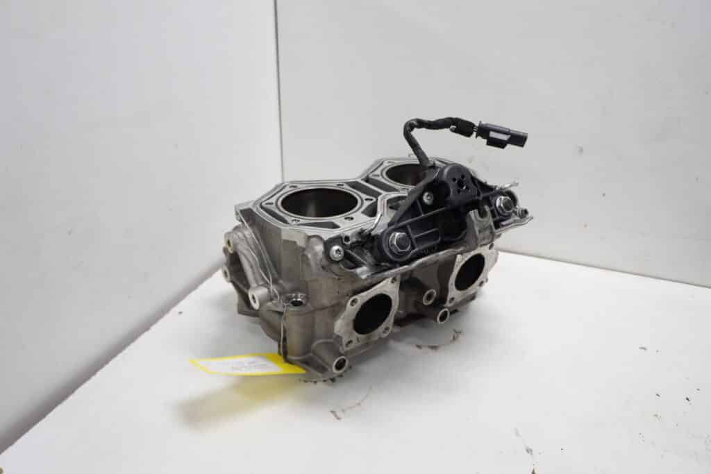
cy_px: 237
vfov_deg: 47.9
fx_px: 533
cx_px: 356
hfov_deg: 67.4
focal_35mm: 27
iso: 400
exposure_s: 1/60
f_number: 5
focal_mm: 18
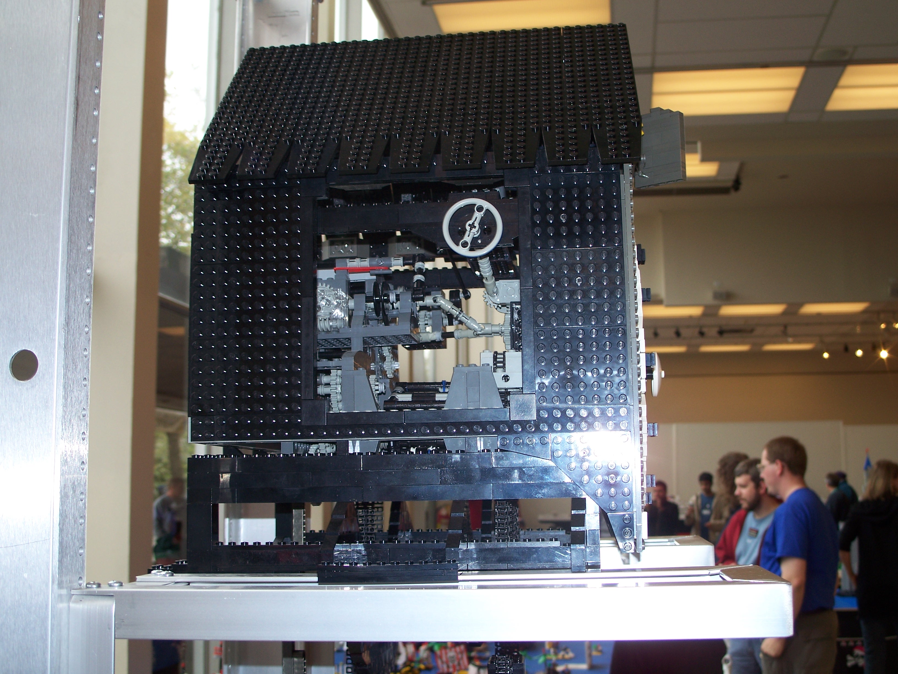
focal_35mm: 43
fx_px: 1115
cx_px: 449
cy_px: 337
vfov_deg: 33.6
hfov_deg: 43.9
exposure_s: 1/80
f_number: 3.2
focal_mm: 9.1
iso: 80
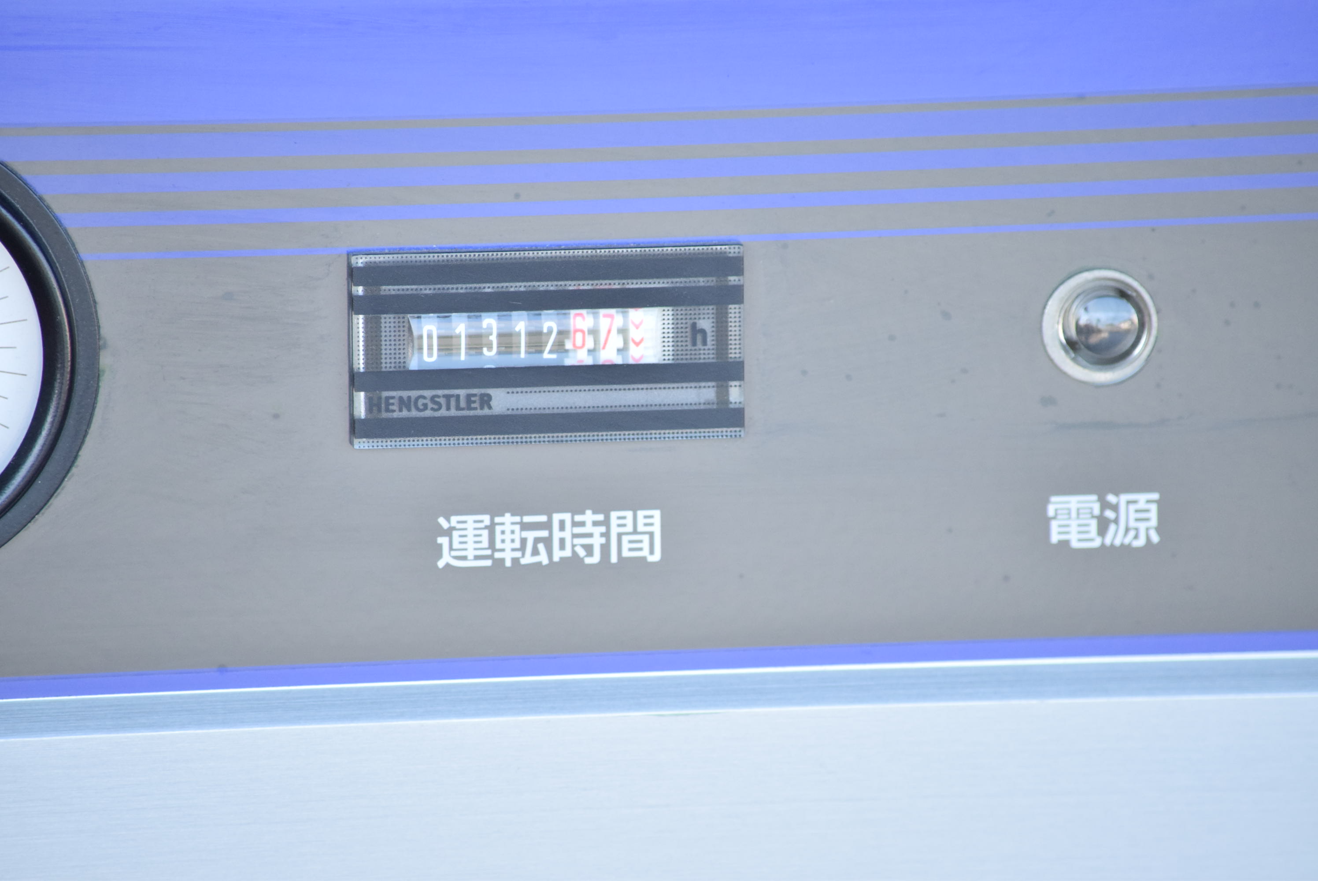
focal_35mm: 390
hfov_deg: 5.3
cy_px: 440
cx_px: 659
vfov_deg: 3.5
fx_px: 14289
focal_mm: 260
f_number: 6.3
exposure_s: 1/400
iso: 1250
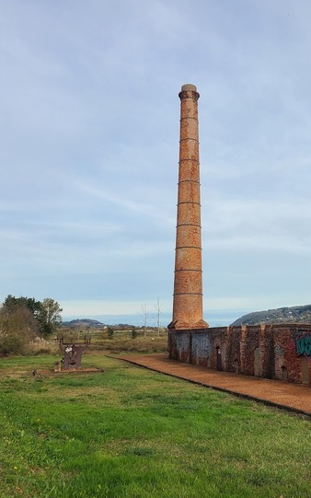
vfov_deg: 52.8
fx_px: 502
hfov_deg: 33.3
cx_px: 254
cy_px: 249
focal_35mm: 37
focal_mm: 5.4
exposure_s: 1/1332
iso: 40
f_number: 1.8
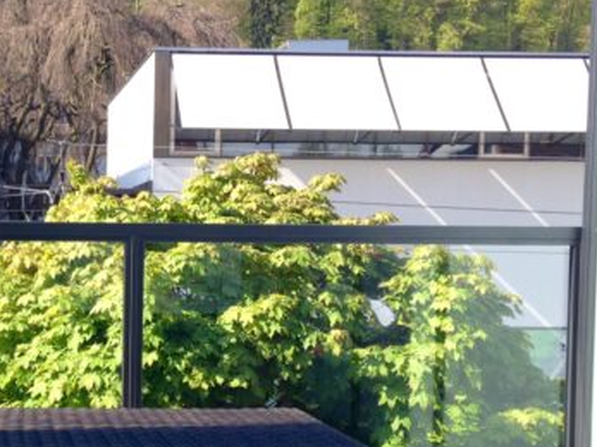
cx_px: 100
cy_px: 294
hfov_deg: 26.1
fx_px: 1259
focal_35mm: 73
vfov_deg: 20.1
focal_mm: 4.12
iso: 50
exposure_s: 1/407
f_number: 2.4
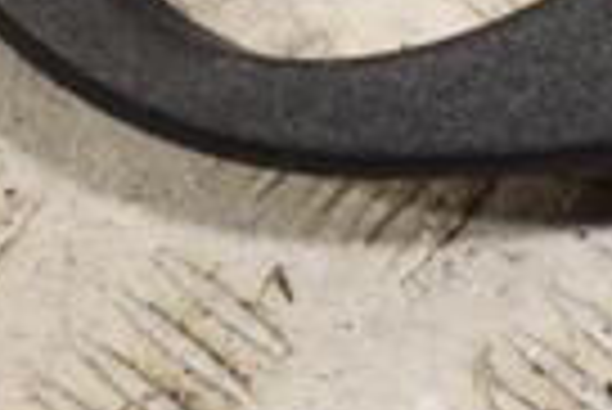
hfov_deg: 7.5
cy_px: -315
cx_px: 1102
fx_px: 4510
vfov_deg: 5.1
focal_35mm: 265
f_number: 5.6
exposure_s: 1/125
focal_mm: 40
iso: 400
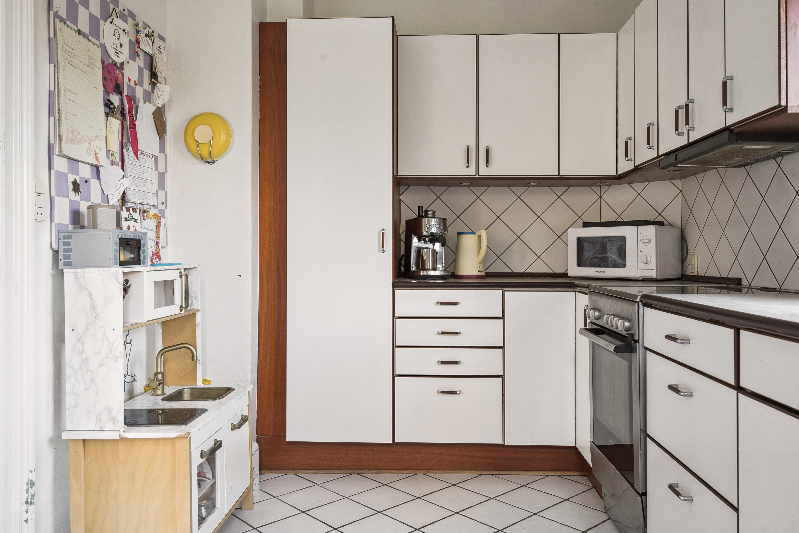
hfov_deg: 63.7
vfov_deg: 45.0
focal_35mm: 29
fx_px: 644
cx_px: 400
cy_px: 266
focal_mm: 29
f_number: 9
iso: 200
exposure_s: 1/6
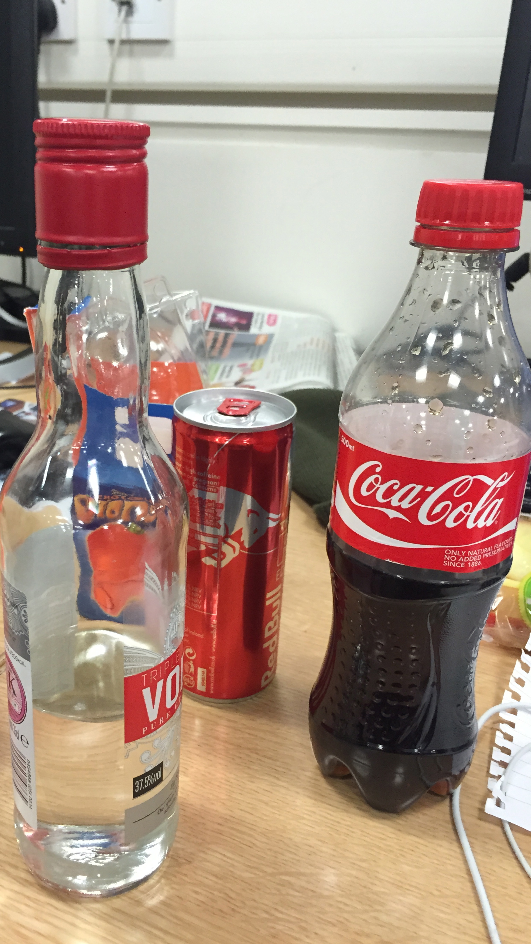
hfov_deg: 36.3
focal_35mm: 32
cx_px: 174
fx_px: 801
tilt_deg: -23.3
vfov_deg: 61.0
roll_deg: -1.9
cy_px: 474
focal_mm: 4.15
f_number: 2.2
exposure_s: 1/30
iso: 125
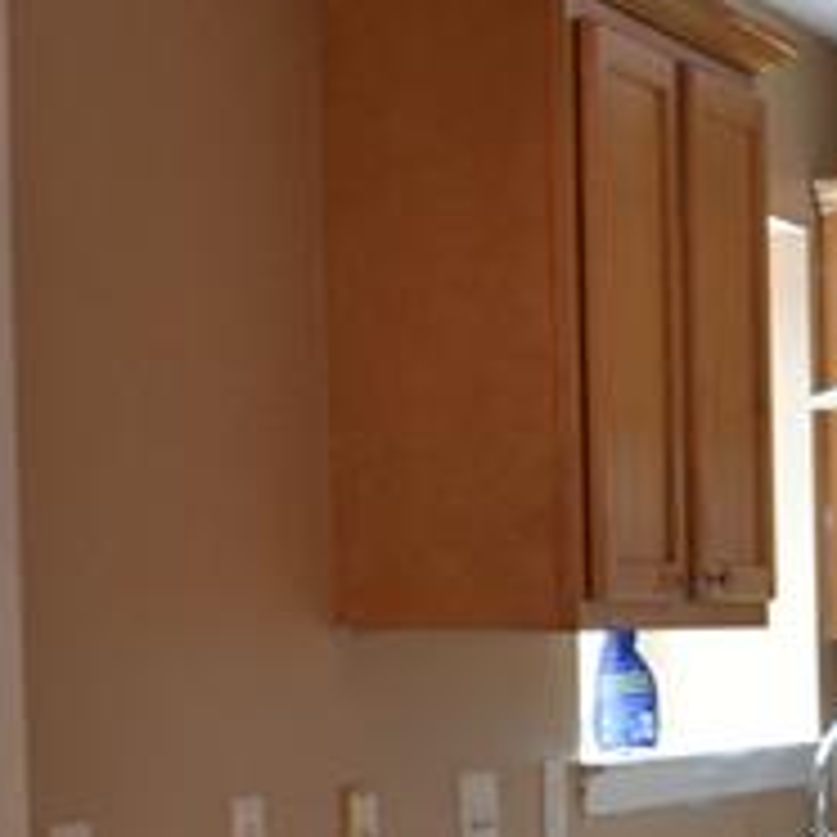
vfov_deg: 13.7
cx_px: 1696
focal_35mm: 126
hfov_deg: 12.2
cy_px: 810
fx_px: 3447
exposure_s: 1/60
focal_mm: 18
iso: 640
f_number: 3.5
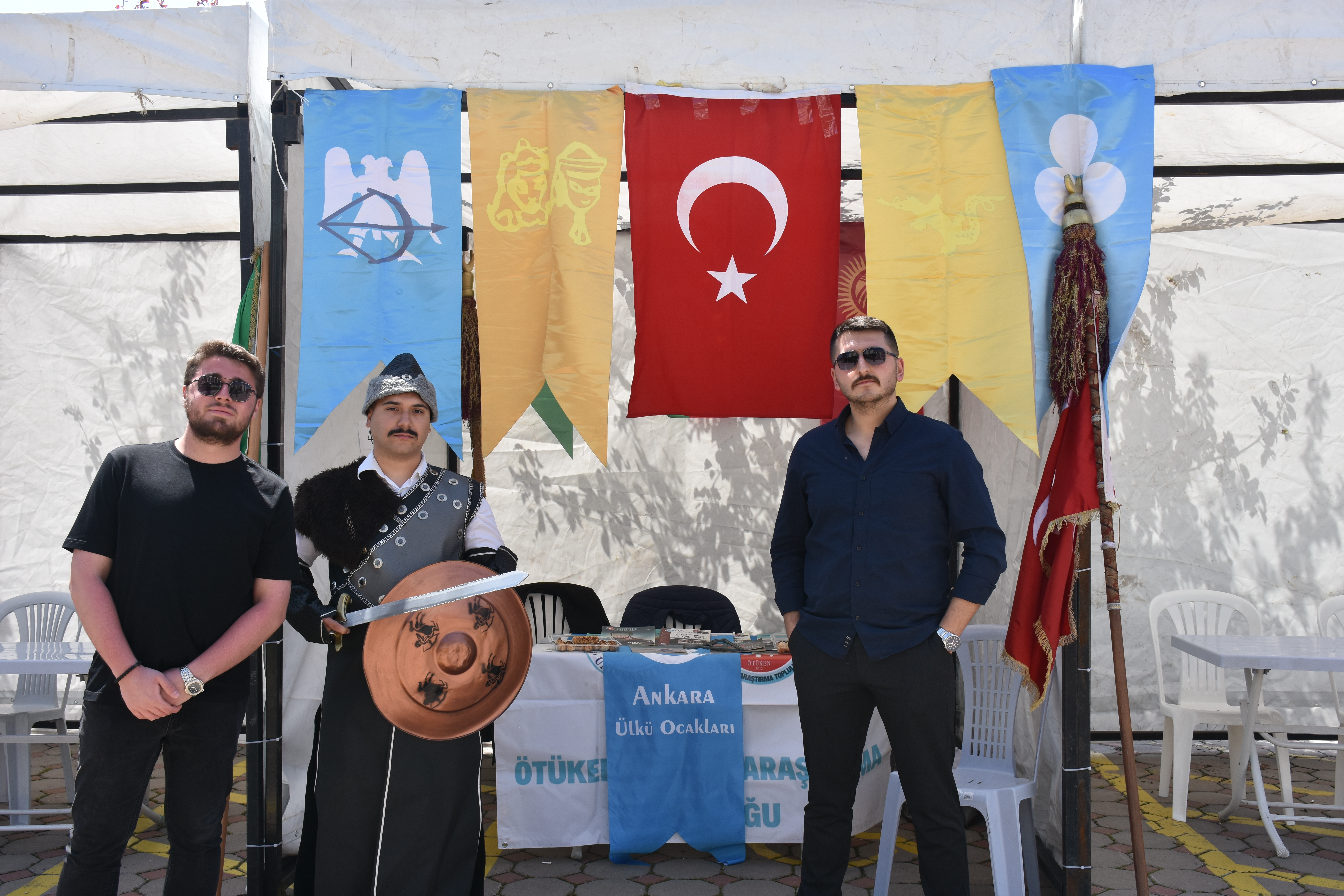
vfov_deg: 36.9
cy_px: 448
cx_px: 672
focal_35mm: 36
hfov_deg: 53.1
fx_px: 1344
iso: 360
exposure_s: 1/500
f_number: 8
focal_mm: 24
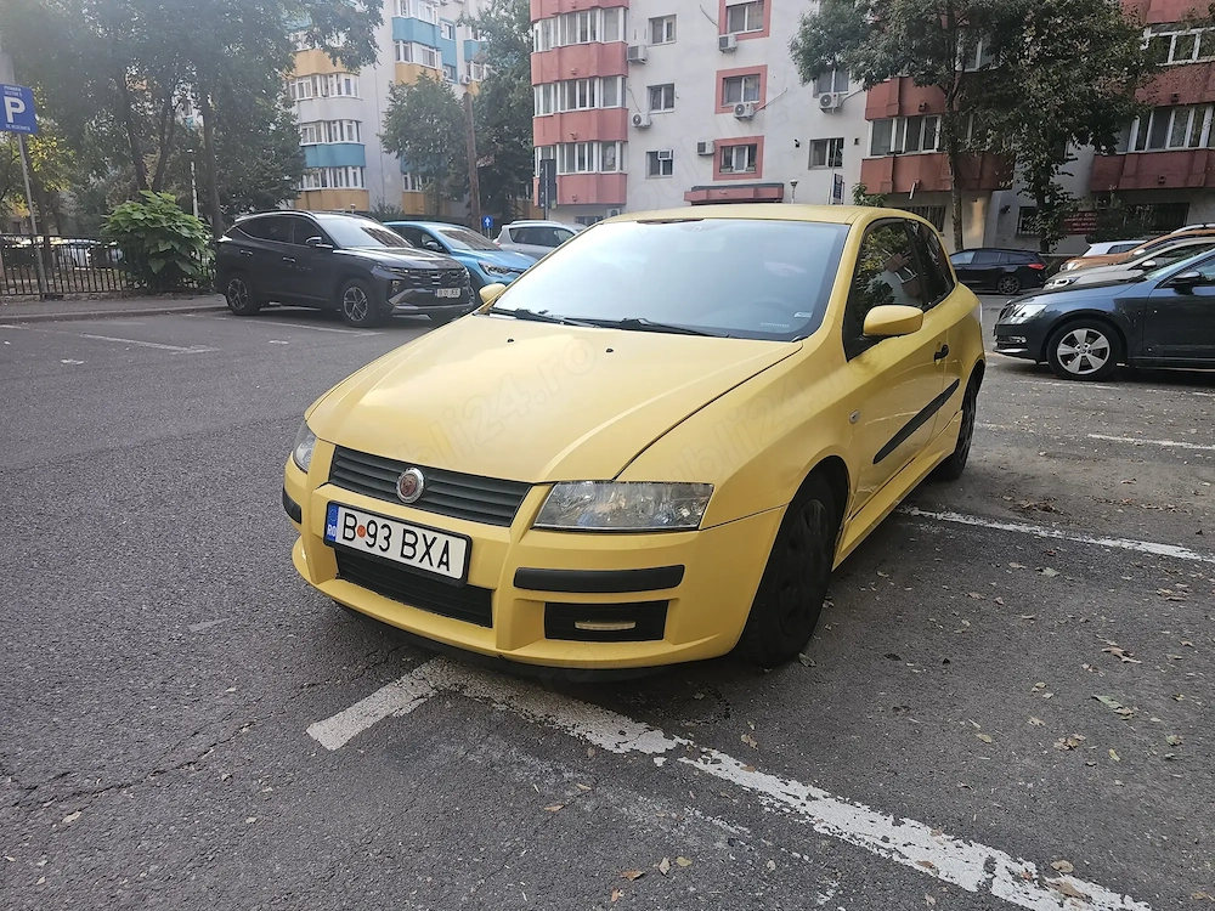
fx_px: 807
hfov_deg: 73.9
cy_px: 456
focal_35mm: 23
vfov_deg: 58.9
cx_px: 608
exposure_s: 1/100
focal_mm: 6.3
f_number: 1.7
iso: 12
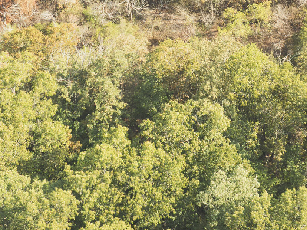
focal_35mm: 87
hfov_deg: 22.4
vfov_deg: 15.6
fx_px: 771
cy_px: -115
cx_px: 221
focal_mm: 12.29
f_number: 2.8
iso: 100
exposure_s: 1/800
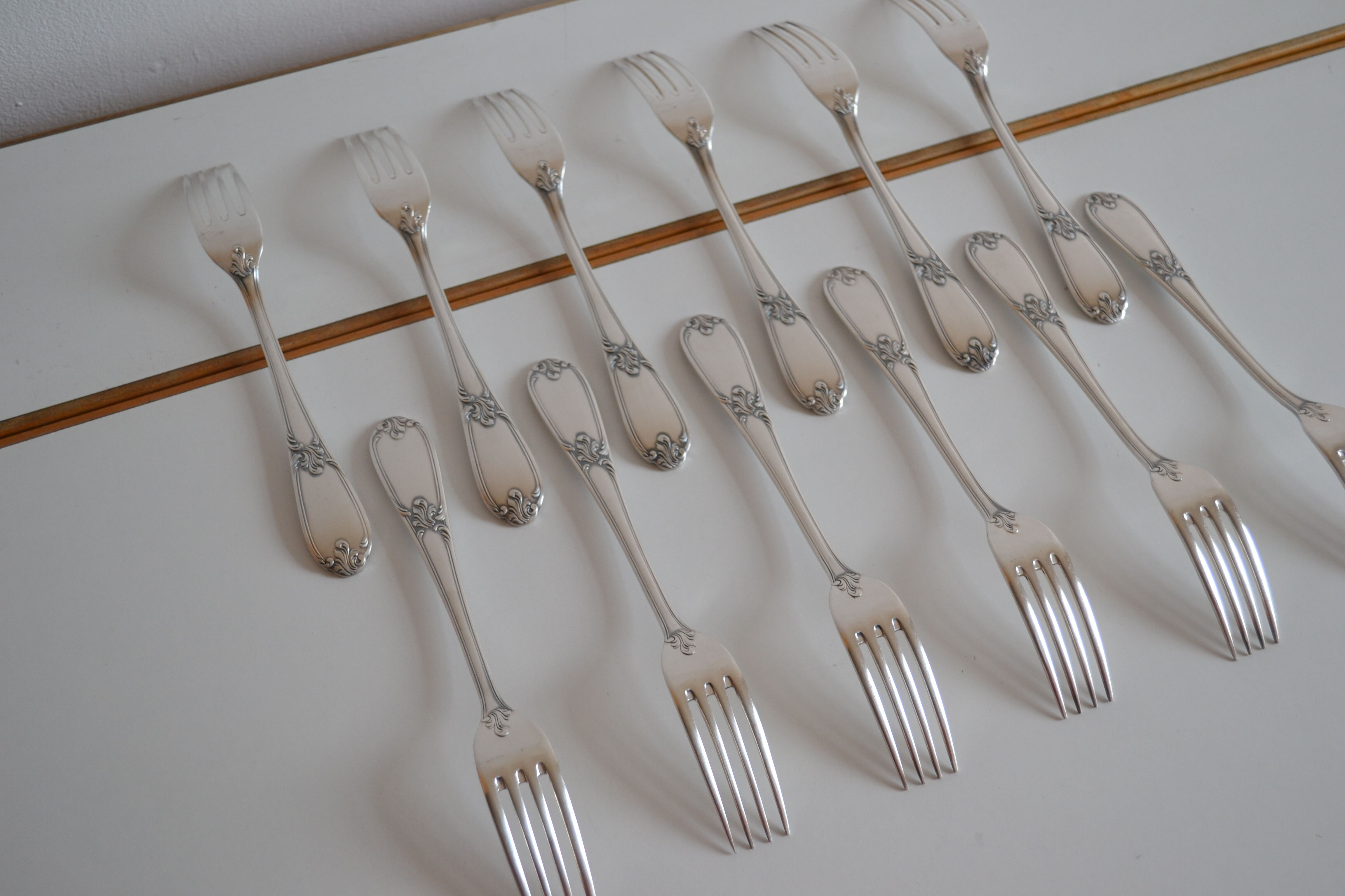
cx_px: 672
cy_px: 448
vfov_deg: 34.2
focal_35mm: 39
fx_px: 1457
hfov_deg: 49.6
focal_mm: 26
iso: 400
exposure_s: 1/80
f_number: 4.5
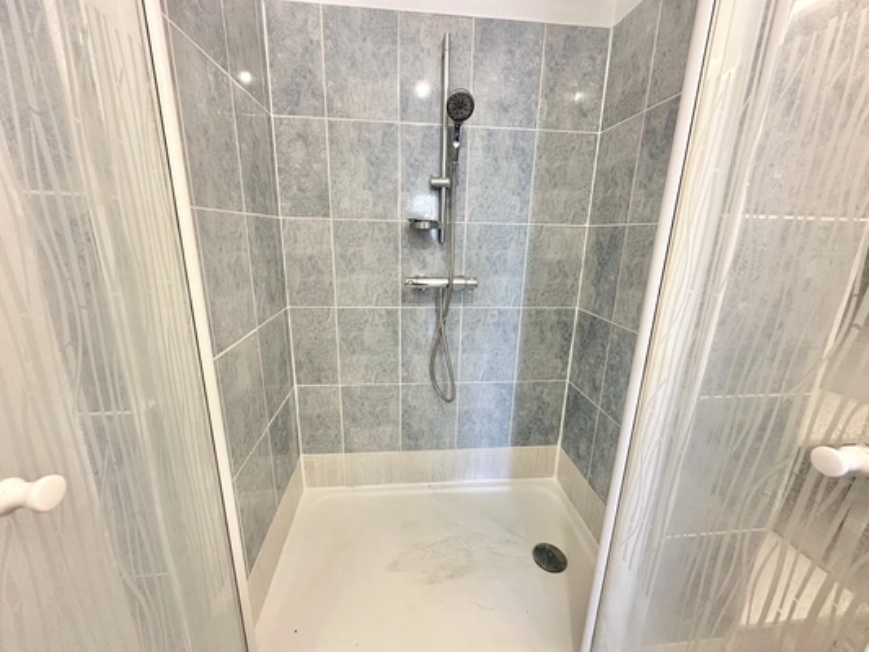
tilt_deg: -14.6
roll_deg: -1.2
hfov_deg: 102.1
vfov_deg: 85.7
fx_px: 352
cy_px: 326
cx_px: 434
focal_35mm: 14
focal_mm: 2.22
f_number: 2.2
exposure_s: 1/50
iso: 160
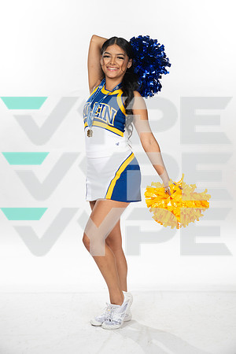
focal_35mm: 60
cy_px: 177
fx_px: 590
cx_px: 118
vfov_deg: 33.4
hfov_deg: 22.6
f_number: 7.1
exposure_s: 1/320
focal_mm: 60
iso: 800
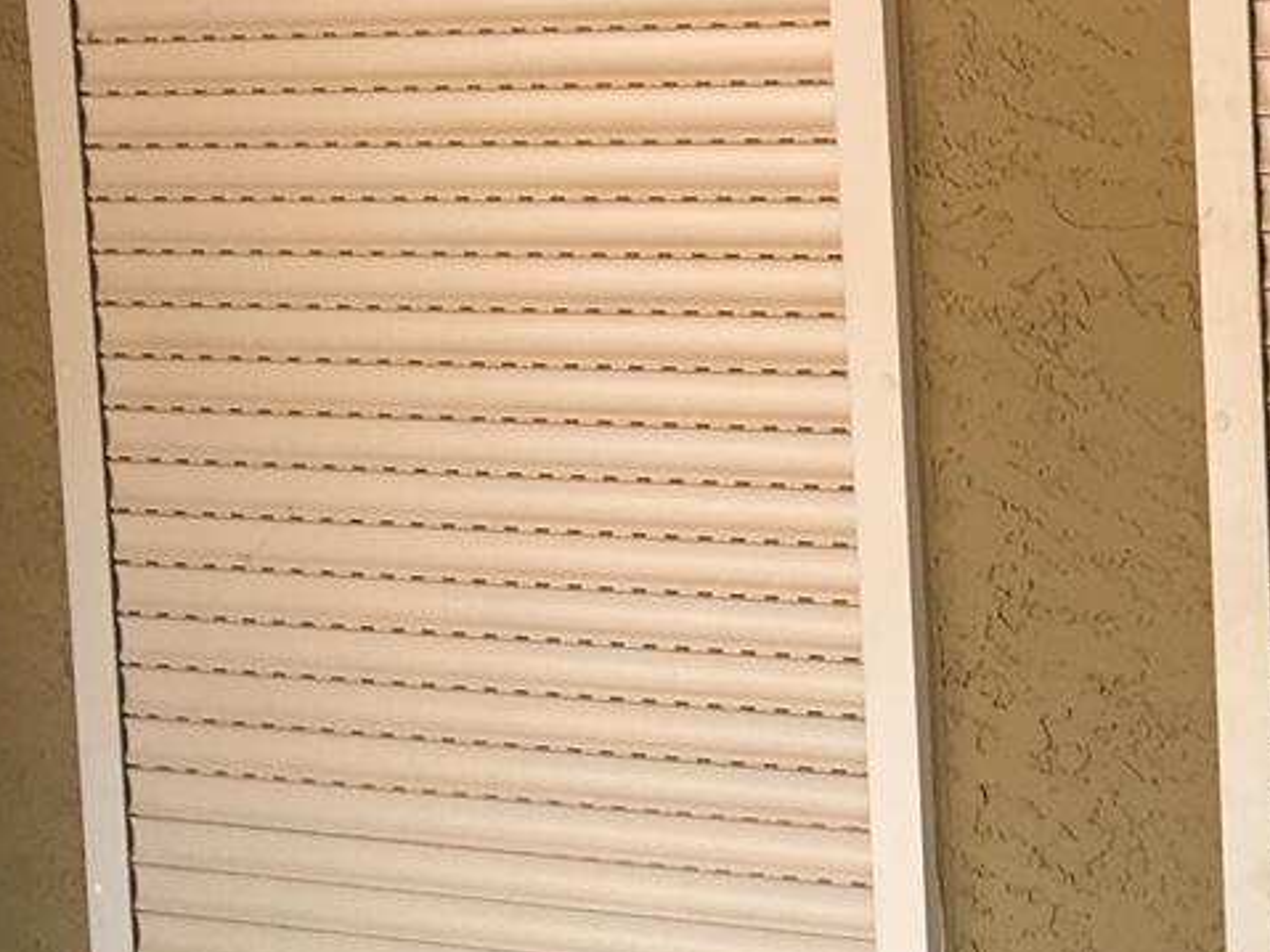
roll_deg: +1.1
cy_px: 705
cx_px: 1967
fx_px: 4475
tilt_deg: -5.1
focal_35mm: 122
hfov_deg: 14.9
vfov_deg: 12.1
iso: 25
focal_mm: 4.15
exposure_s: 1/120
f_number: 2.2
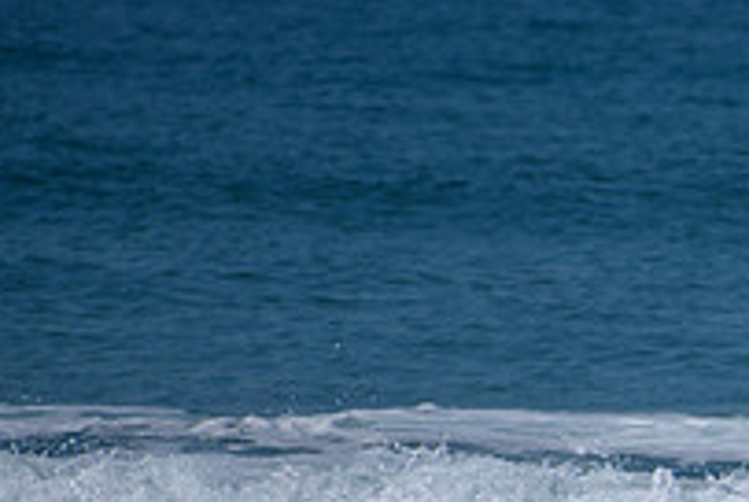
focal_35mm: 1428
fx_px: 29753
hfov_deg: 1.4
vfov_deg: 1.0
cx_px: 926
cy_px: 615
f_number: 5.6
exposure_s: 1/2000
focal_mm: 500
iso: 100
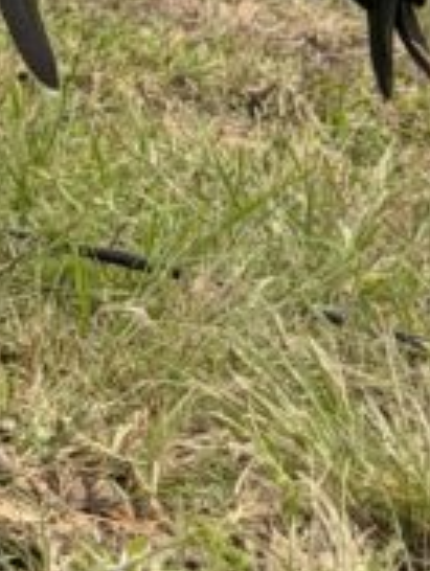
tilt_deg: +0.8
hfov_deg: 5.5
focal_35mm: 270
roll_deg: -10.8
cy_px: -216
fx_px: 4461
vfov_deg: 7.2
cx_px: 700
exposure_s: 1/509
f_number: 1.78
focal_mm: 6.76
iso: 80
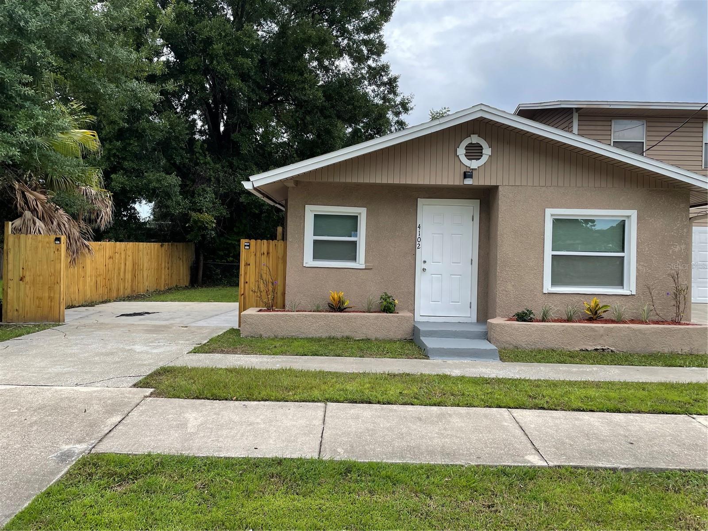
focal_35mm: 26
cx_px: 354
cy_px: 266
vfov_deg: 53.1
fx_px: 532
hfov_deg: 67.3
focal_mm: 4.2
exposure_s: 1/1715
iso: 32
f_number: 1.6
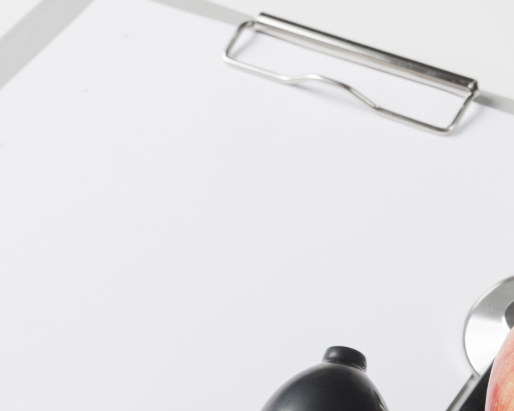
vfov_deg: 14.5
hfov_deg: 18.0
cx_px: 457
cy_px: 383
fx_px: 1597
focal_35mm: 105
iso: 250
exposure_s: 1/160
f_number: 16
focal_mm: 50
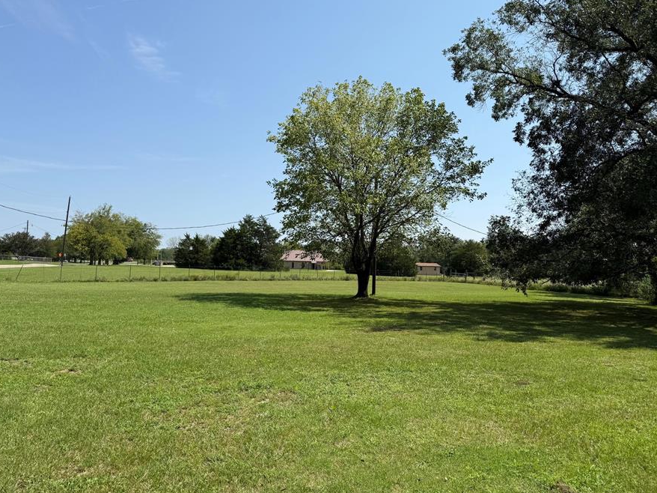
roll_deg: -1.5
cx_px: 338
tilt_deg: +2.9
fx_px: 531
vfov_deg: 49.7
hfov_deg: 63.4
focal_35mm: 28
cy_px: 238
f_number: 1.78
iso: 80
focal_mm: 6.76
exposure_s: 1/4975
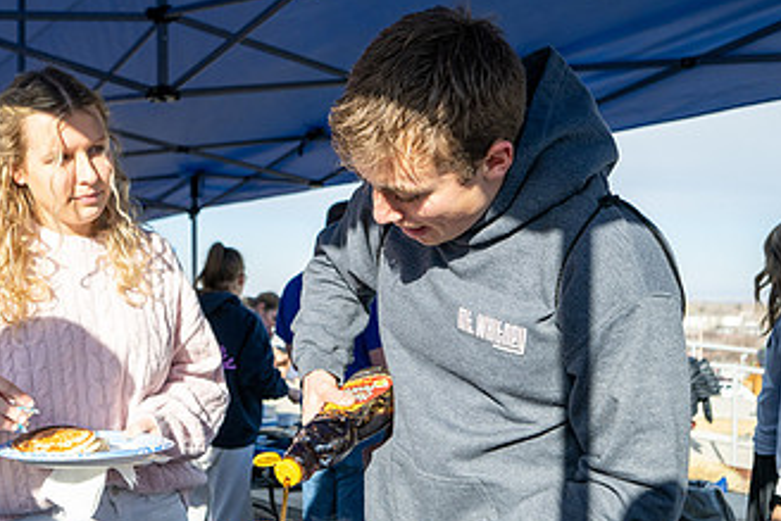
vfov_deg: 29.1
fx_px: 998
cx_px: 324
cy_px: 332
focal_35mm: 46
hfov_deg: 42.6
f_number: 4
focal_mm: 26
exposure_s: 1/1600
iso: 250
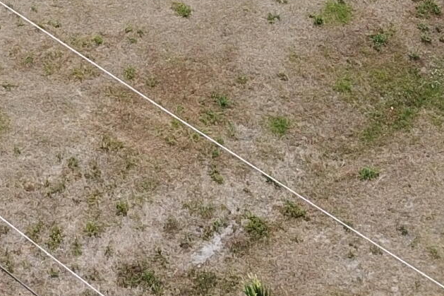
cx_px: -6
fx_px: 1590
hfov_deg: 15.6
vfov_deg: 10.1
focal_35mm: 129
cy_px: -222
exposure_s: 1/1241
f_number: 2.2
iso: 100
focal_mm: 4.73
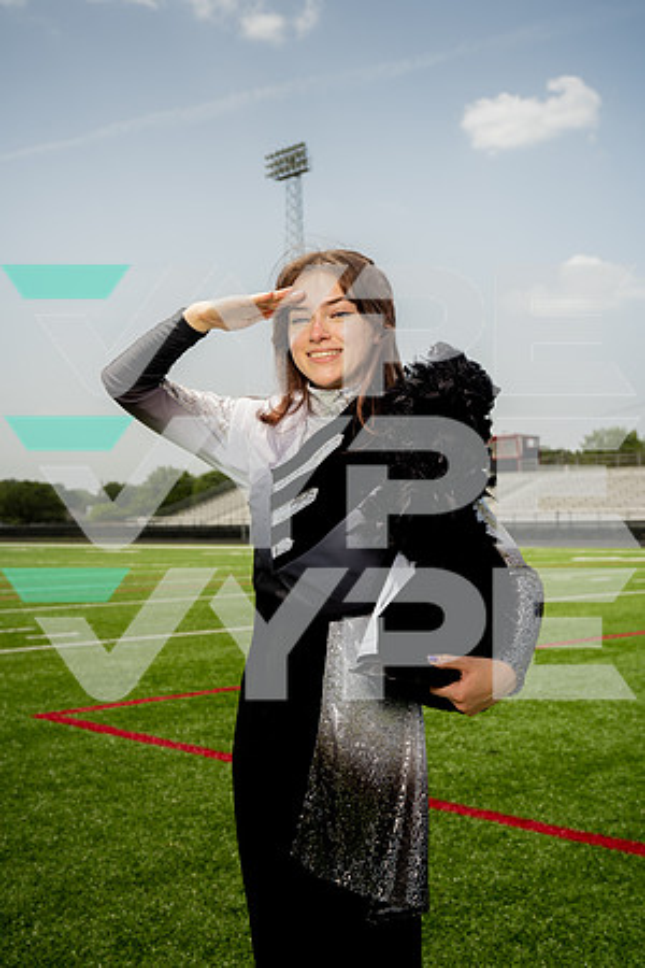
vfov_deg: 44.5
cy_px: 484
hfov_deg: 30.5
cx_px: 322
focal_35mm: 44
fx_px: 1182
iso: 50
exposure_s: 1/250
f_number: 6.3
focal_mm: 44
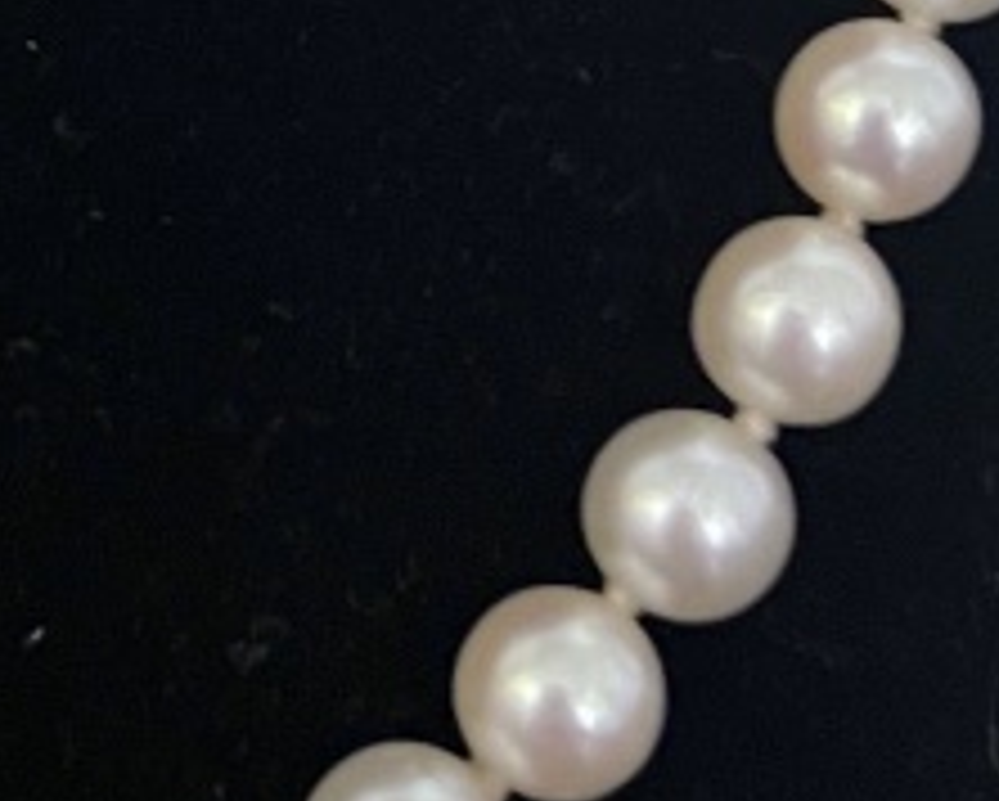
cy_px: -477
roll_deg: +1.9
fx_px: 4054
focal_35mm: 137
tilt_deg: -22.7
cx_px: -180
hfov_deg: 13.7
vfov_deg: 10.8
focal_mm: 5.7
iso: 500
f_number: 1.5
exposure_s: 1/25
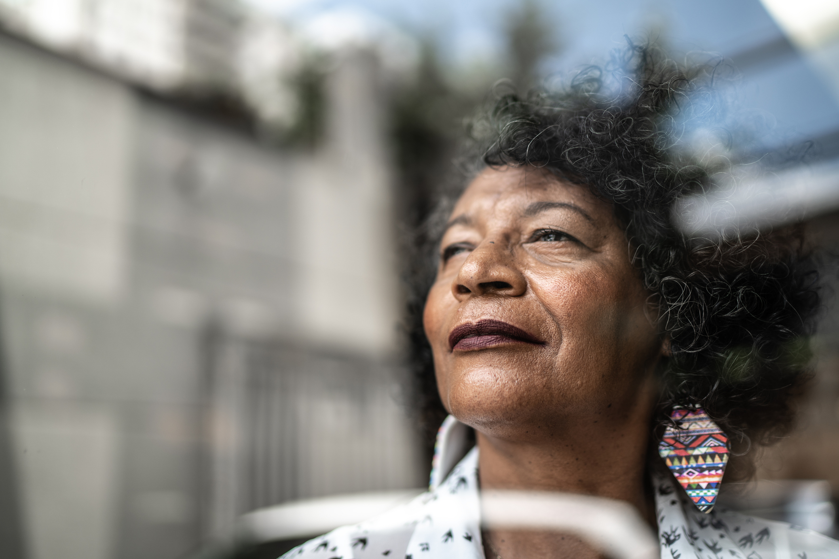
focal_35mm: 35
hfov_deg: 54.4
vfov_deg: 37.9
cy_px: 280
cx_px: 420
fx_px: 816
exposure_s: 1/500
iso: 100
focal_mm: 35
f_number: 1.4
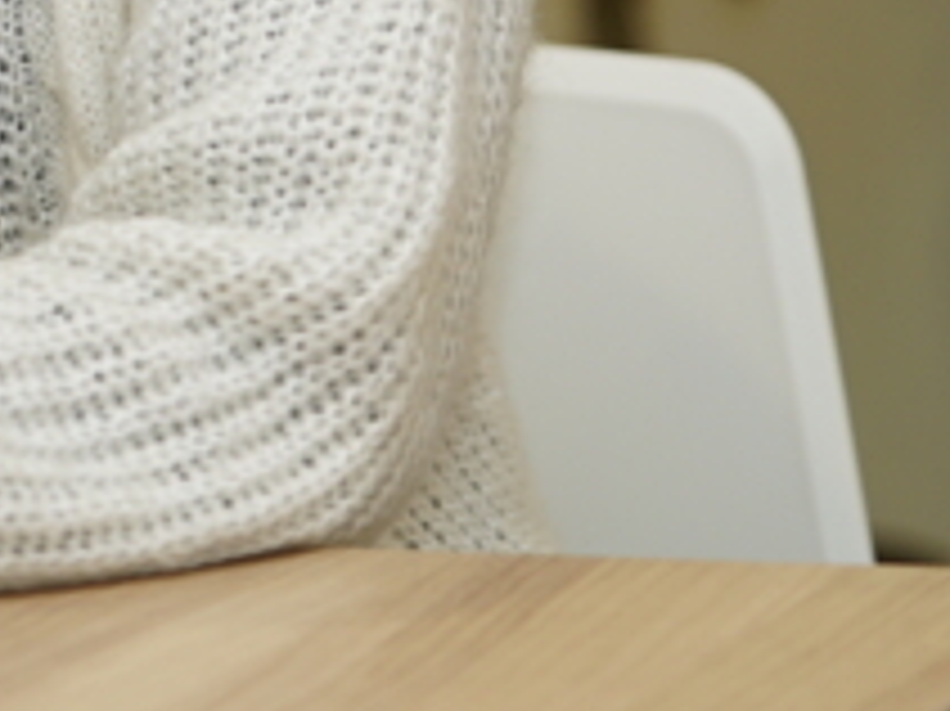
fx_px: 8338
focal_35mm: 304
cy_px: -639
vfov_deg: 4.8
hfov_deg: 6.5
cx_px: -32
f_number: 2
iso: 125
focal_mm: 65
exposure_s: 1/60
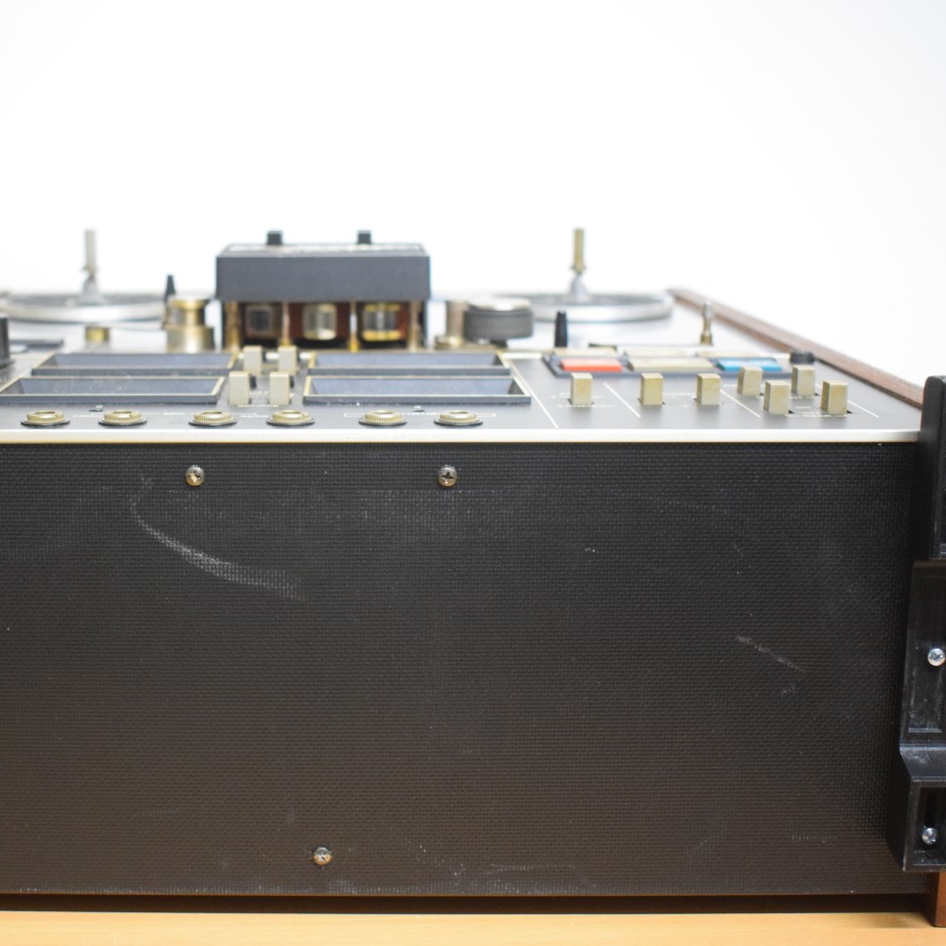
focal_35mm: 49
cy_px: 473
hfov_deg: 34.6
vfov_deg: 34.9
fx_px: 1504
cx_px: 325
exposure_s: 1/80
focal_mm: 25
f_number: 4
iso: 3200
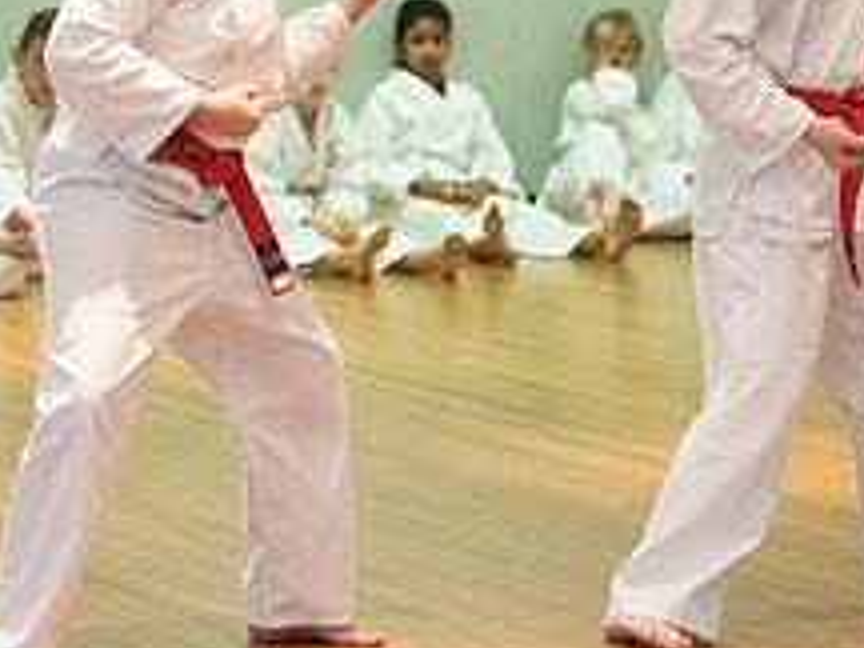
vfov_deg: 5.4
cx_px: 128
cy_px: 50
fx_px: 6839
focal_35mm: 274
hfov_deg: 7.2
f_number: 2
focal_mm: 50
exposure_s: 1/500
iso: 3200
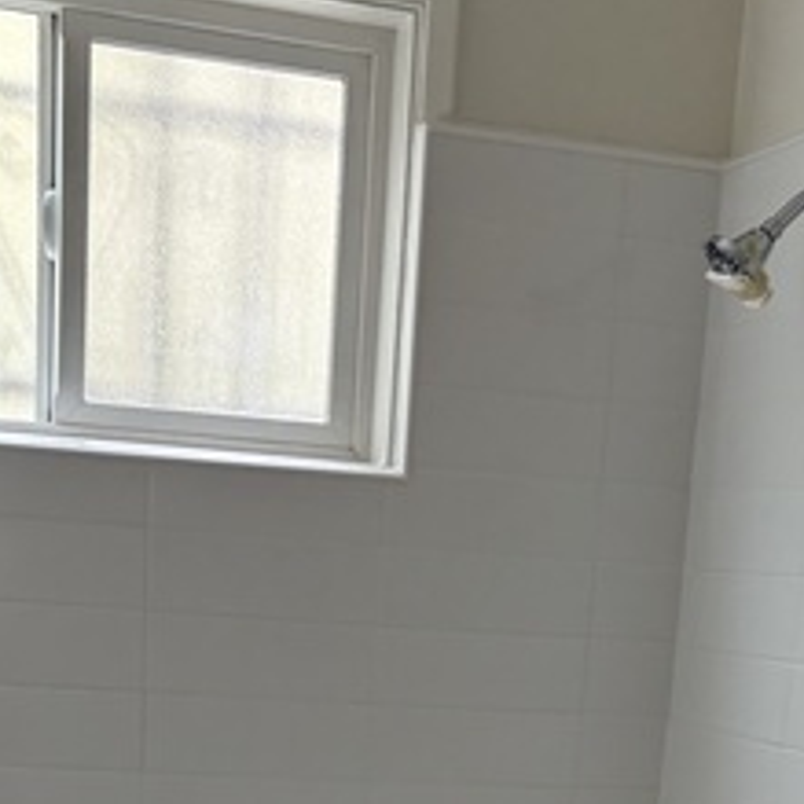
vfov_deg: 22.3
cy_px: 1022
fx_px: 1839
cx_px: 444
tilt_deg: -13.4
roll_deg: -3.9
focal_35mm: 70
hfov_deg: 24.6
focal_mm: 5.96
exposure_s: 1/78
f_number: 1.6
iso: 125
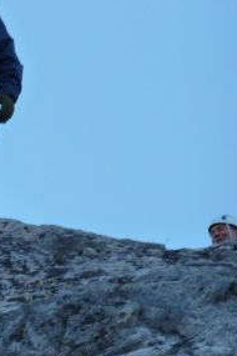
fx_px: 6477
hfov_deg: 2.1
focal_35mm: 656
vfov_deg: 3.1
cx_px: -15
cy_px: 209
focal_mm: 49.2
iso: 250
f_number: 4.9
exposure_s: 1/500
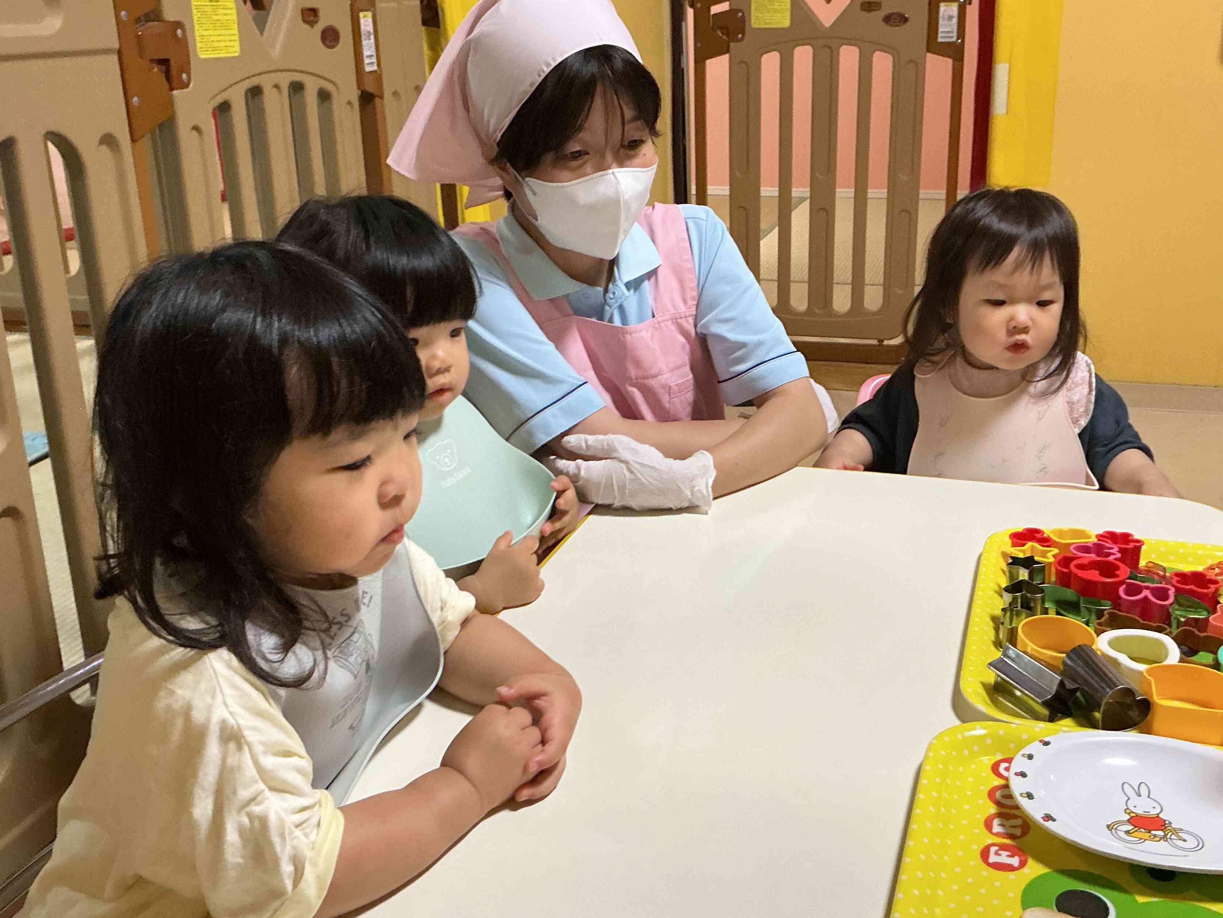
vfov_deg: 40.7
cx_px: 711
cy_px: 432
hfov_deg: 52.4
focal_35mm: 35
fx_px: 1237
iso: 160
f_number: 1.8
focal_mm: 3
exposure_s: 1/60
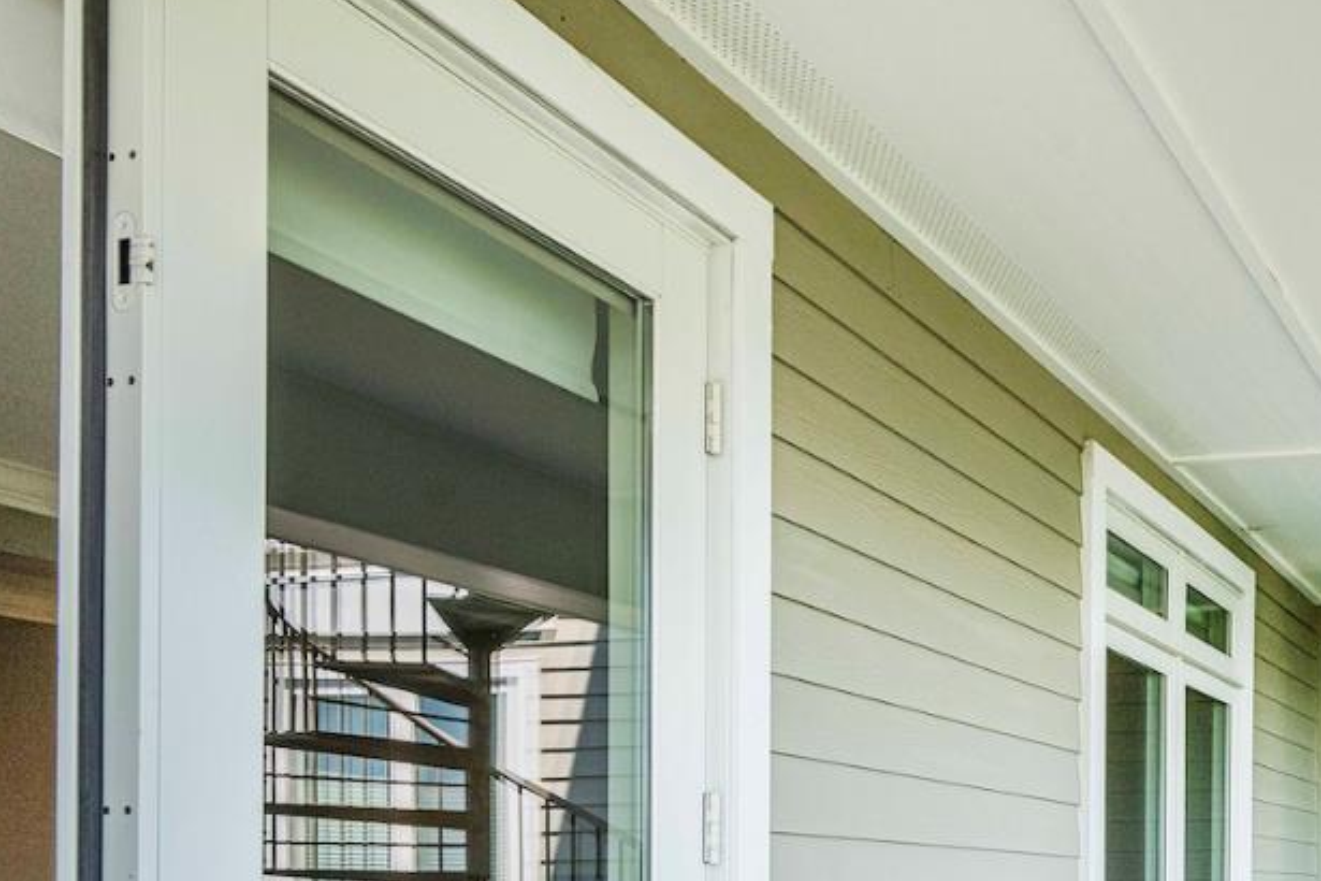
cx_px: 1413
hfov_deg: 40.2
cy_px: 961
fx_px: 1476
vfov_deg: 30.0
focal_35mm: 40
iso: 250
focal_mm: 16.5
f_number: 9
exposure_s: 1/160
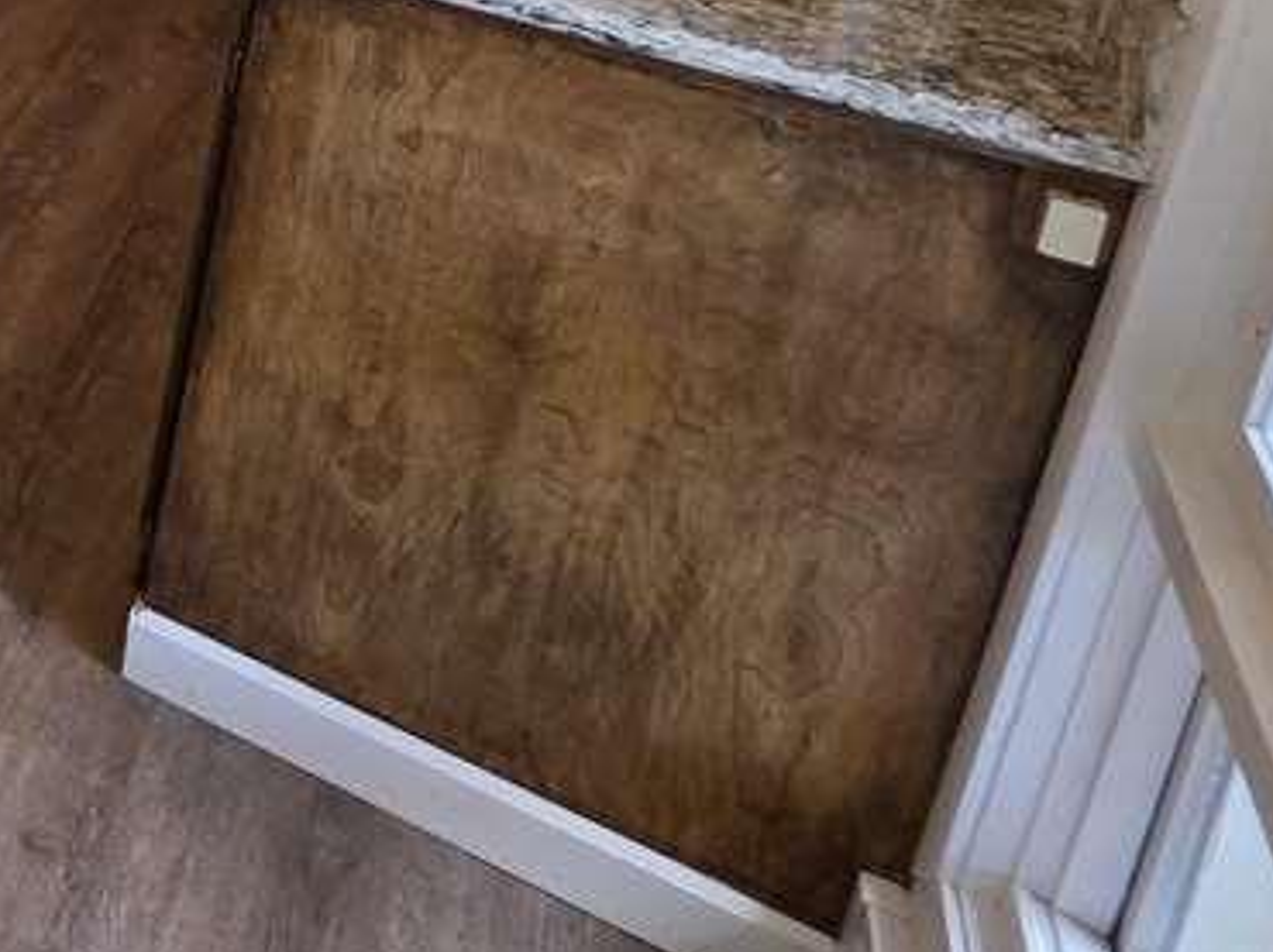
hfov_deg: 24.7
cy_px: -402
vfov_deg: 25.7
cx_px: -864
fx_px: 1654
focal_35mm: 45
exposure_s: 1/120
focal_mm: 2.2
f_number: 1.9
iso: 160
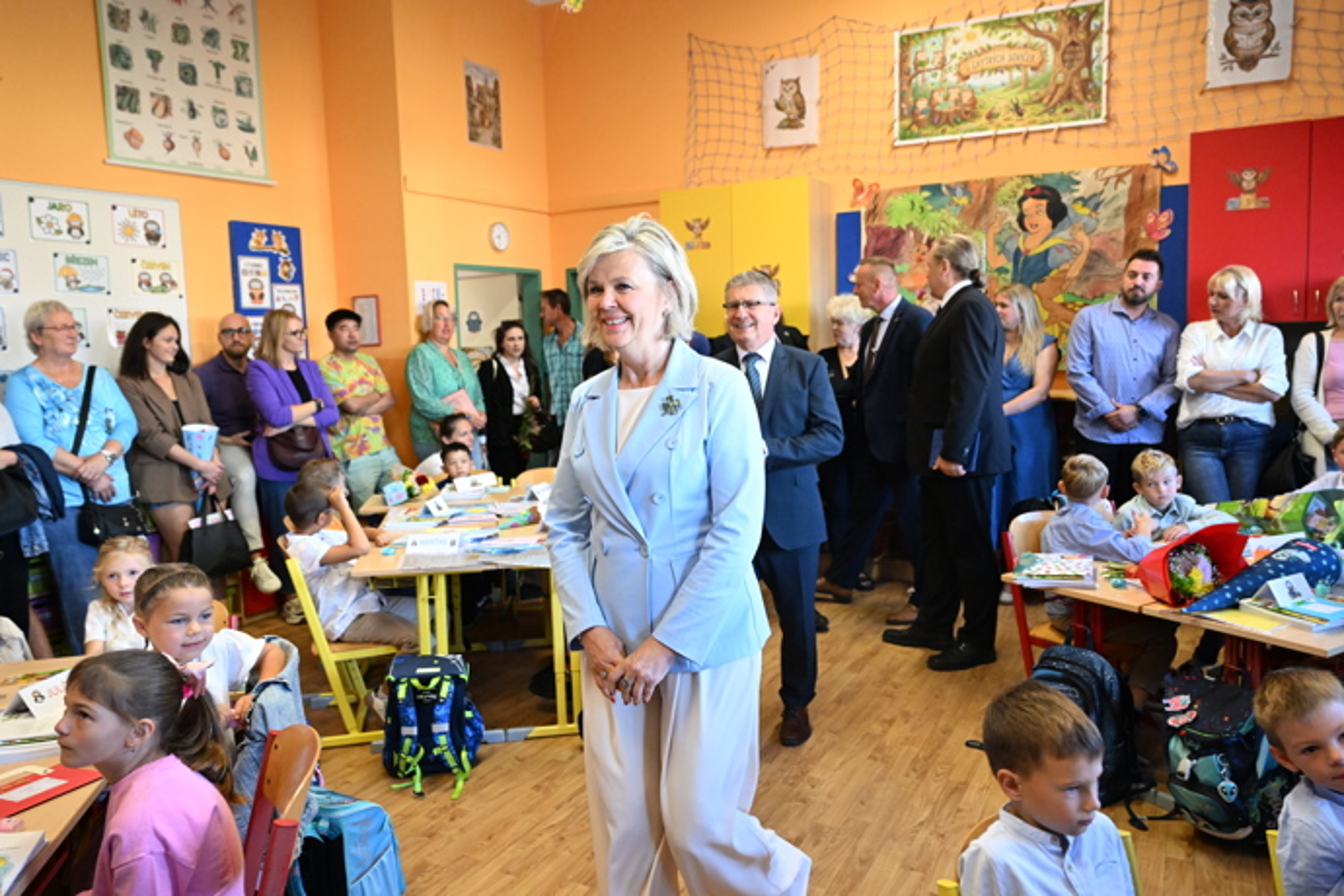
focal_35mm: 27
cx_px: 672
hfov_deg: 67.4
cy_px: 448
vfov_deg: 47.9
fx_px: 1008
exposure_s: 1/250
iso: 5000
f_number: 4
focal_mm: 27
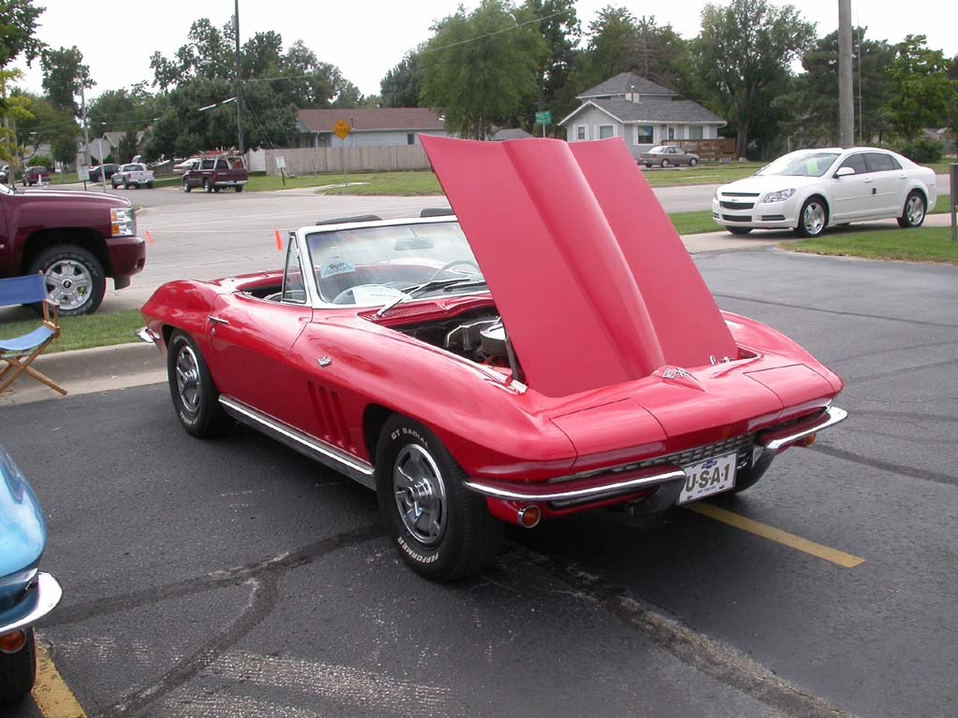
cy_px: 359
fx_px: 1052
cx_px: 479
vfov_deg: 37.7
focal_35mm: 38
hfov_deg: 49.0
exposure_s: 1/228
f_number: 6.7
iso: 100
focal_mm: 7.85
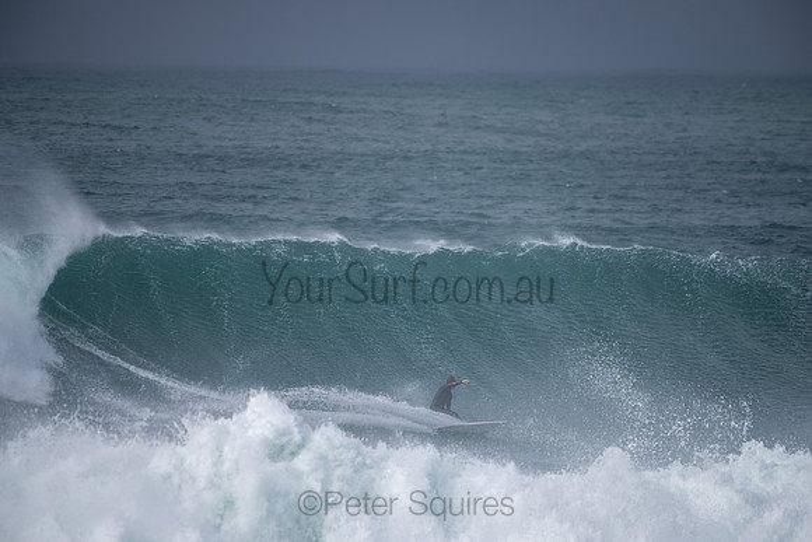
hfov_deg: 3.8
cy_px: 271
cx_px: 406
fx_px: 12150
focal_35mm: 539
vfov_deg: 2.6
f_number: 5.6
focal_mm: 500
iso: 80
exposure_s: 1/1000
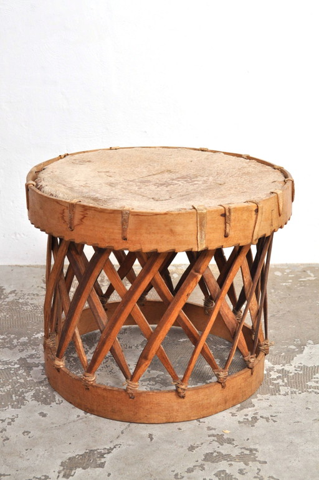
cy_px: 240
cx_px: 160
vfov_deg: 30.5
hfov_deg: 20.6
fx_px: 880
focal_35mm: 66
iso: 400
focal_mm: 44
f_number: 8
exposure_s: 1/125
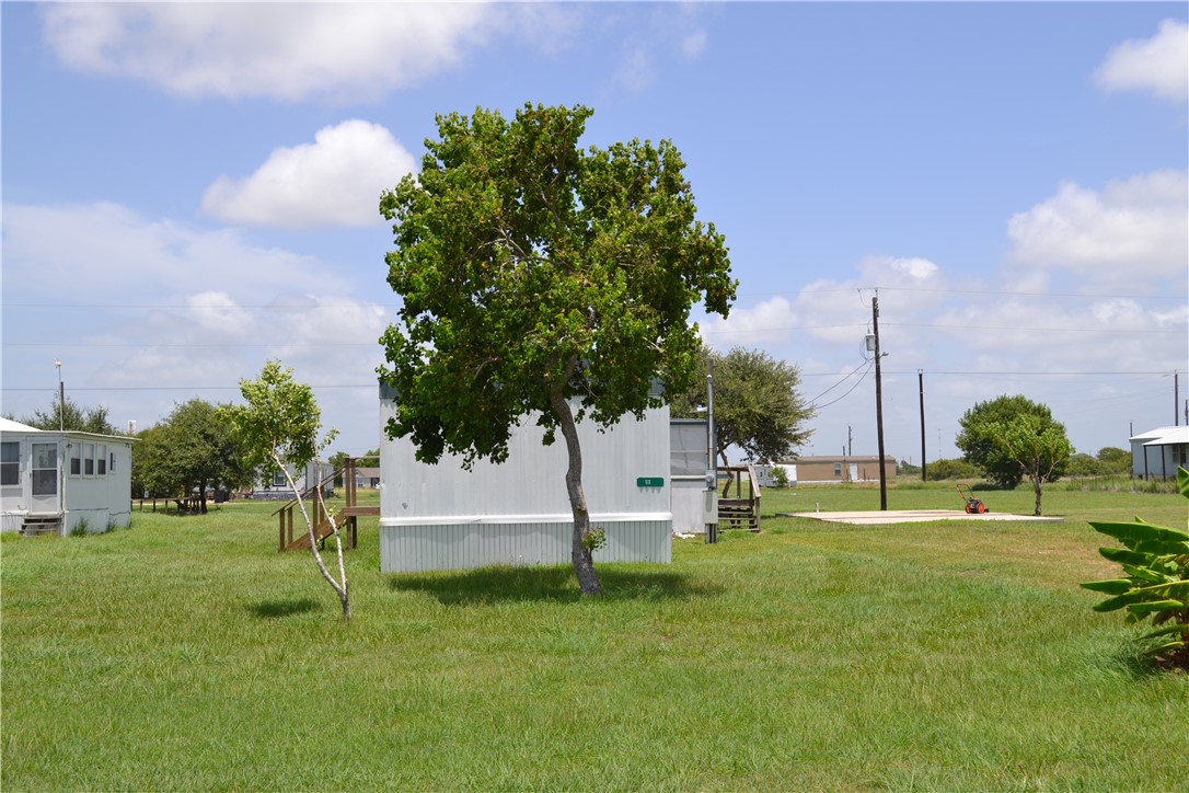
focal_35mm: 39
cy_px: 396
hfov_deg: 49.6
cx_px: 594
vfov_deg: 34.2
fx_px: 1288
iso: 100
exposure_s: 1/250
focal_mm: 26
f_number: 8
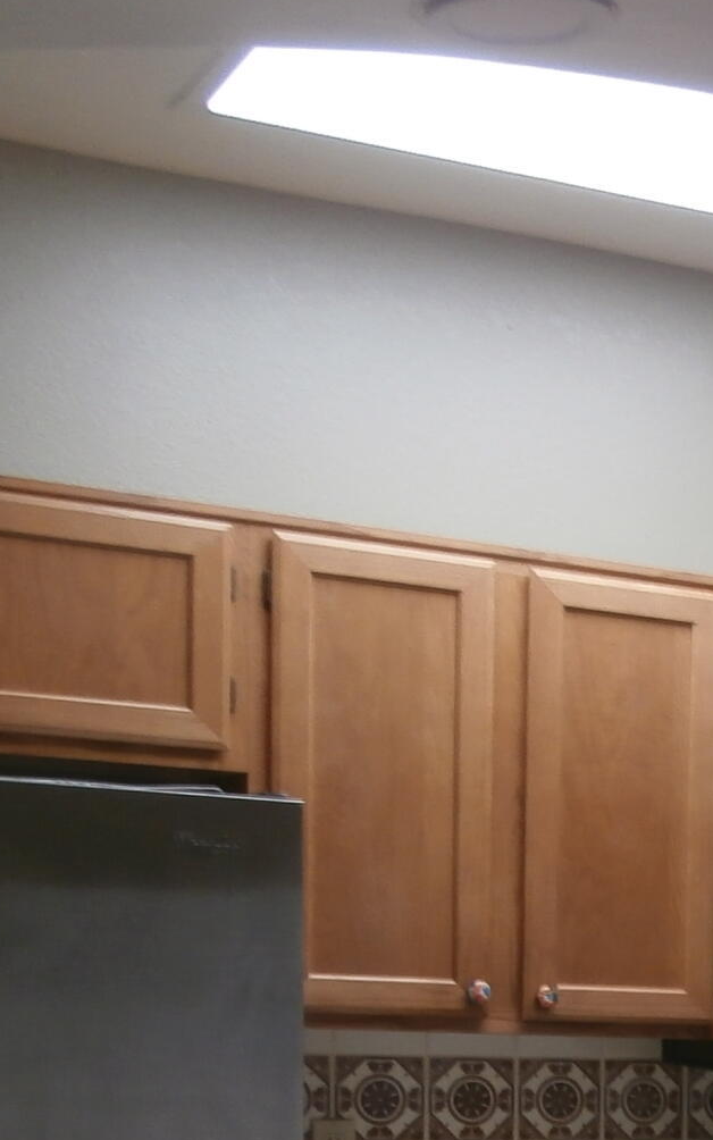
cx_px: 1231
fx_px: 2362
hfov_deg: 15.2
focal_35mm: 76
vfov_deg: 25.4
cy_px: 1216
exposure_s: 1/13
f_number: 3
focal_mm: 4.2
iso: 100
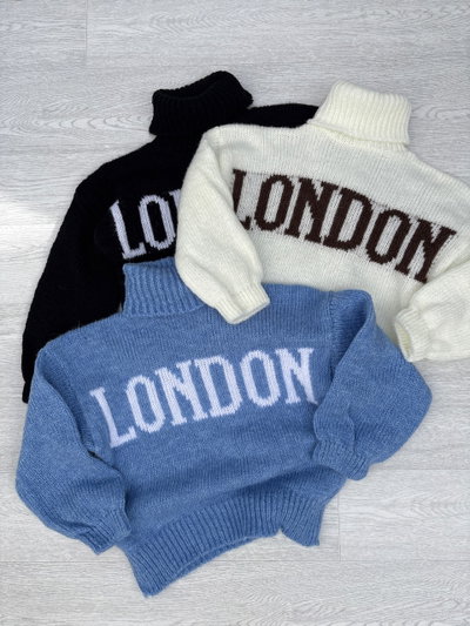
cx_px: 235
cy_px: 313
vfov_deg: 67.3
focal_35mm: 26
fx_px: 470
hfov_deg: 53.1
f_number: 1.6
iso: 50
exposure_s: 1/1484
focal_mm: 5.96
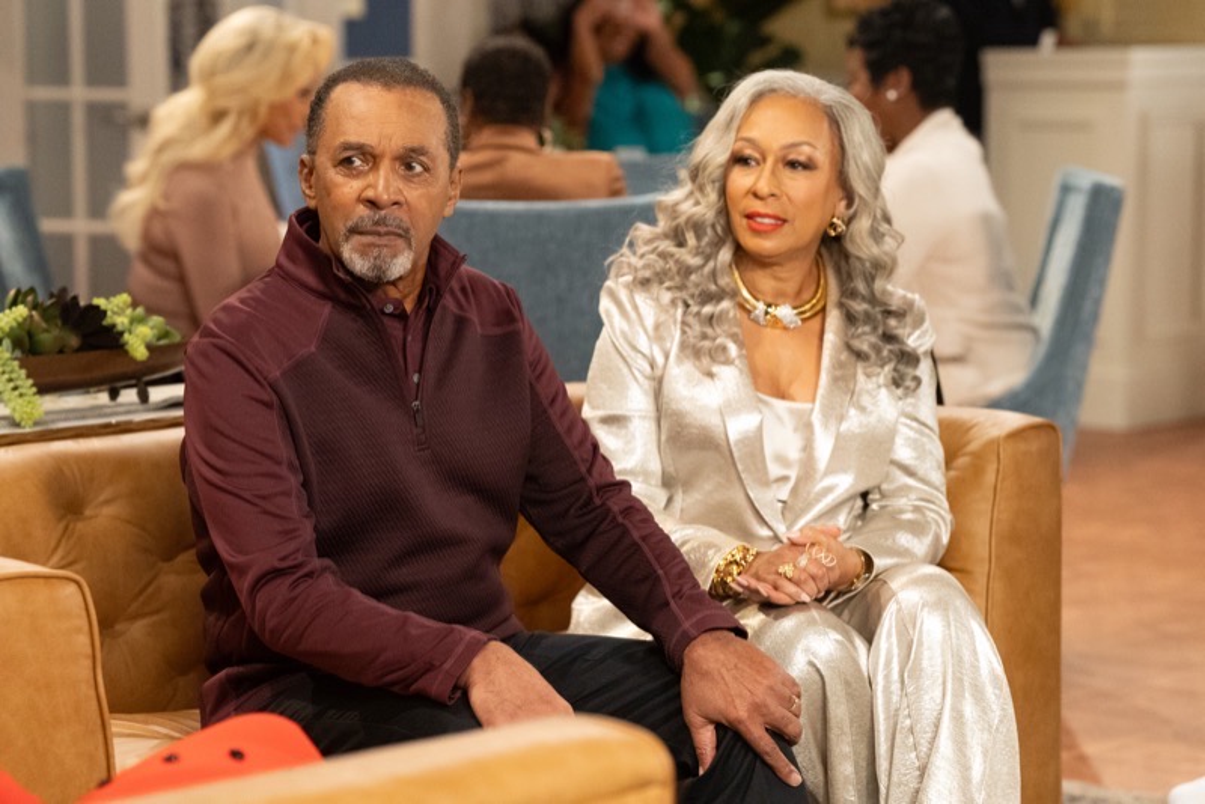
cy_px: 402
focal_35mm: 108
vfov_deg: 12.7
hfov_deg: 18.9
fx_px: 3616
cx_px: 602
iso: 8000
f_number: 4
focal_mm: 108
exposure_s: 1/500
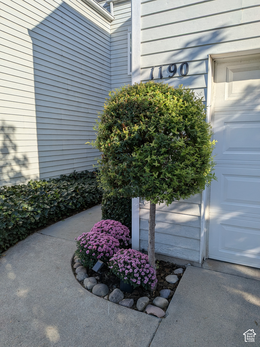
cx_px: 130
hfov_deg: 56.8
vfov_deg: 71.6
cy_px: 174
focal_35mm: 24
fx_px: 240
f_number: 1.7
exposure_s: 1/1447
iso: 25
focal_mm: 4.53
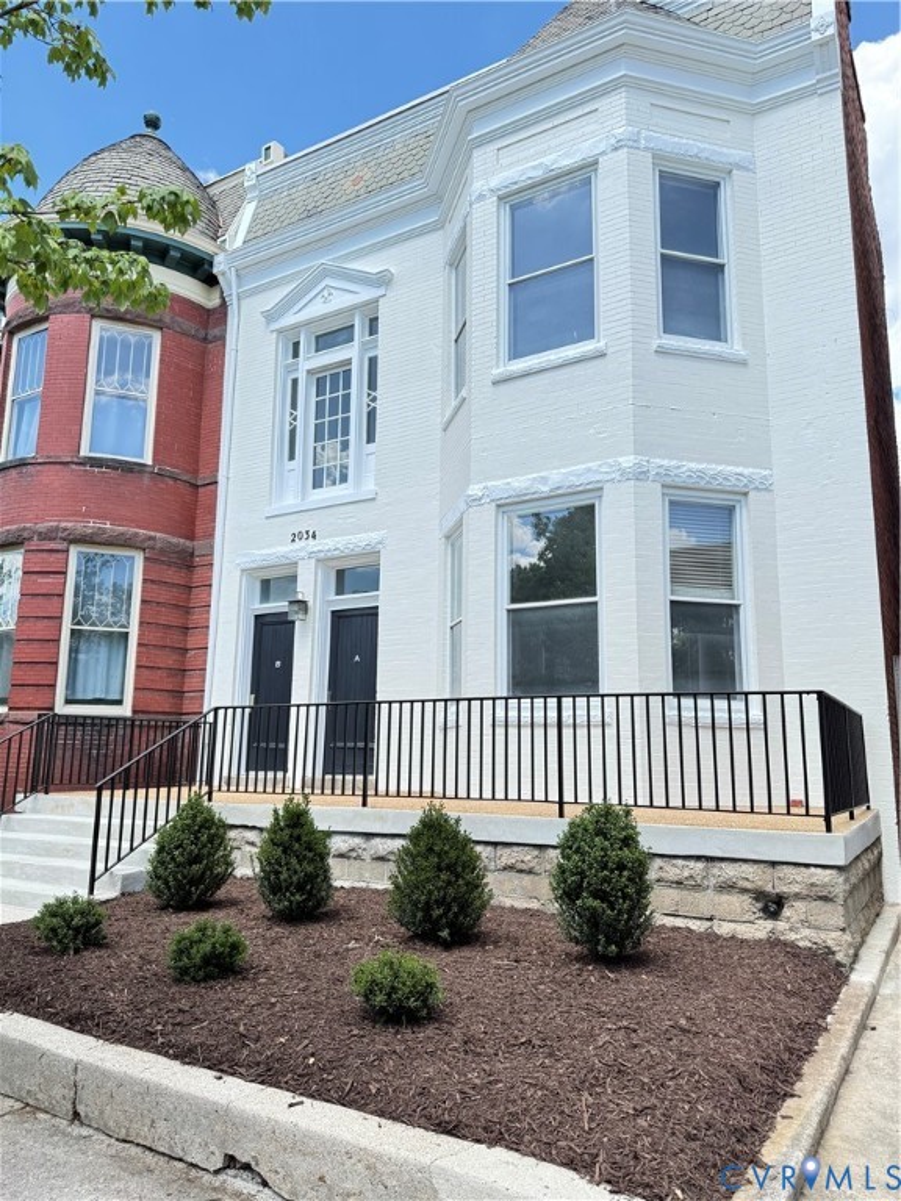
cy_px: 600
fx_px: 833
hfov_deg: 56.8
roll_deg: -0.9
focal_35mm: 24
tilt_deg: +10.9
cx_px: 450
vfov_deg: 71.6
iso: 100
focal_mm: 6.76
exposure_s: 1/1032
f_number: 1.78
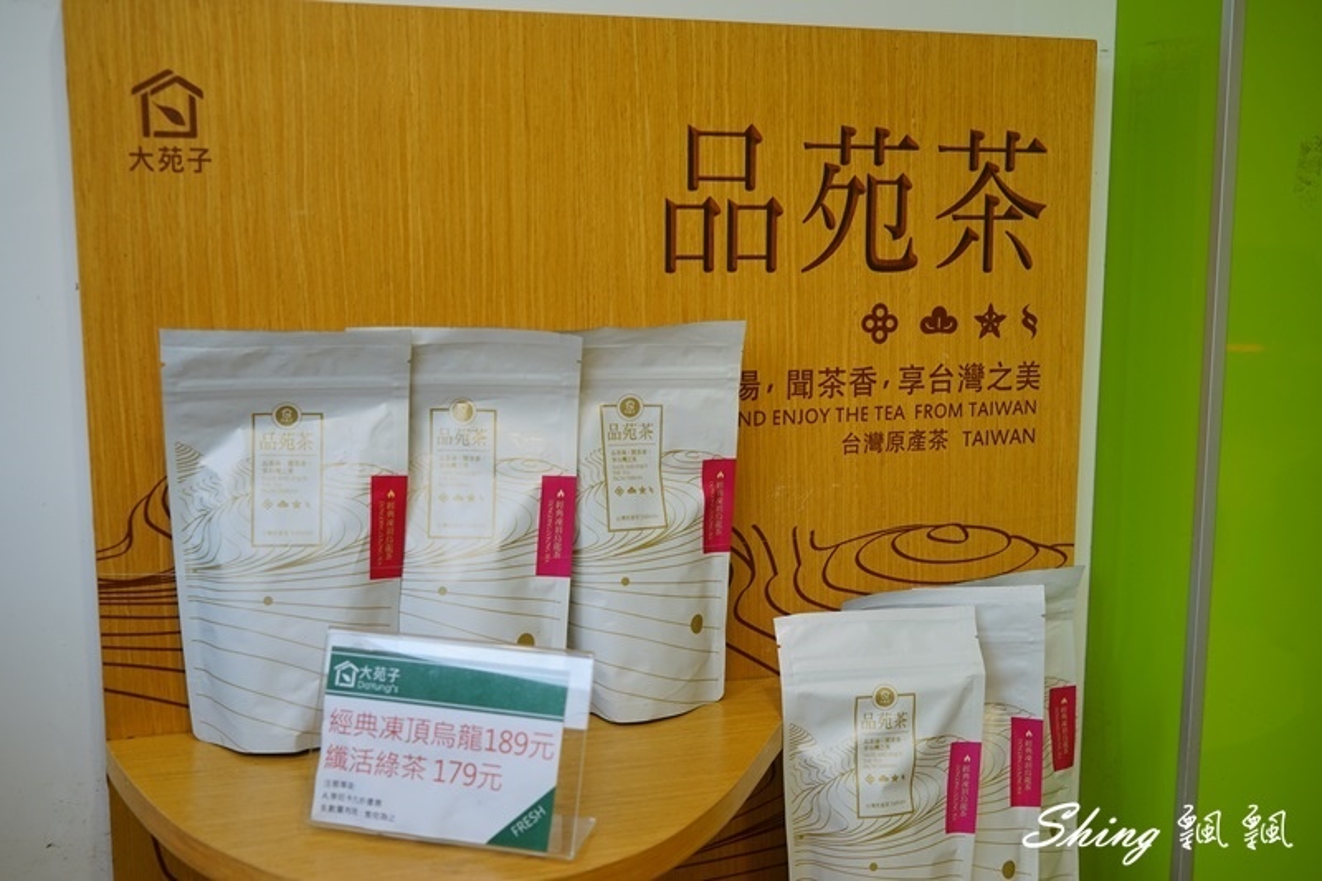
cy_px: 440
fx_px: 1395
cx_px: 661
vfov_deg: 35.0
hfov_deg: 50.7
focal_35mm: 38
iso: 250
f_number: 5.6
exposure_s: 1/60
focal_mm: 38
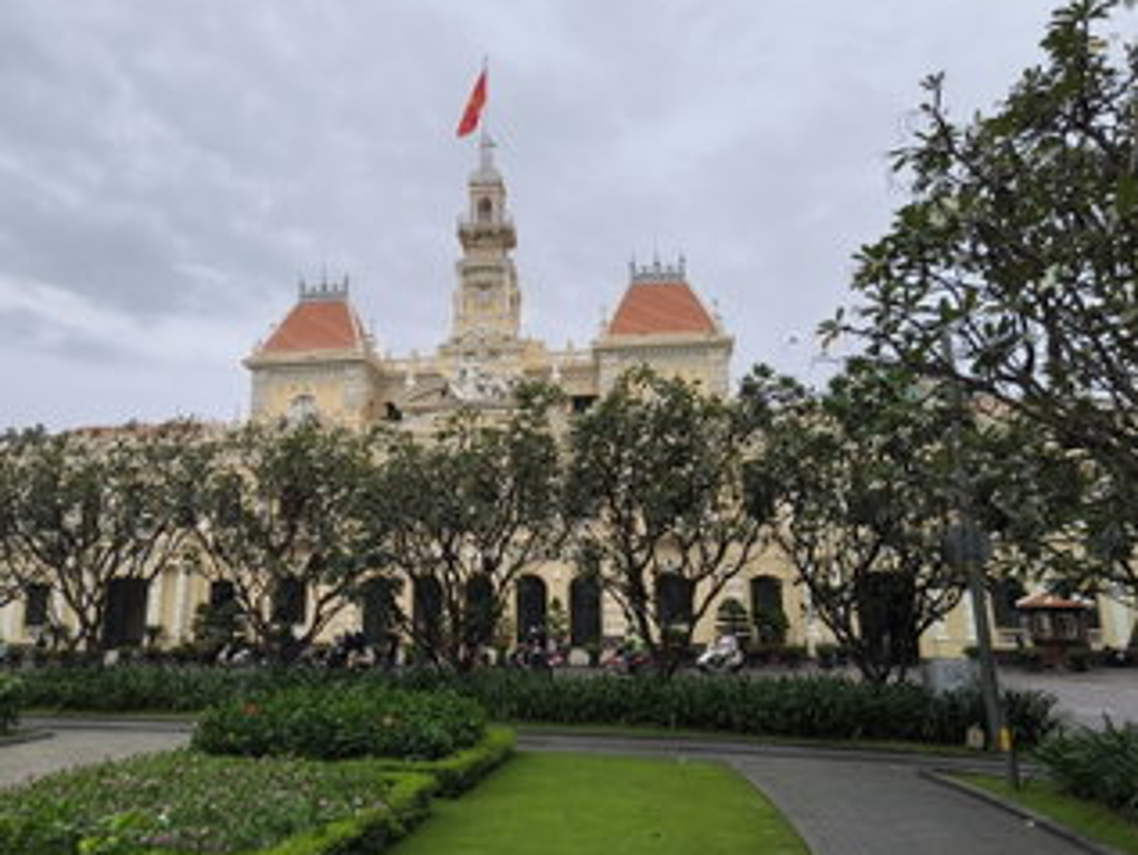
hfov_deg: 61.4
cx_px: 488
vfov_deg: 48.2
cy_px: 399
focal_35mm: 29
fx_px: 954
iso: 80
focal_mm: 5.35
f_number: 1.77
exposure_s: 1/484
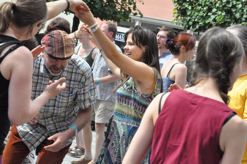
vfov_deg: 10.1
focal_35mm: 135
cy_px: 82
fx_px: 925
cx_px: 124
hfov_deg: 15.2
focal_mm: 90
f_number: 13
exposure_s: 1/3200
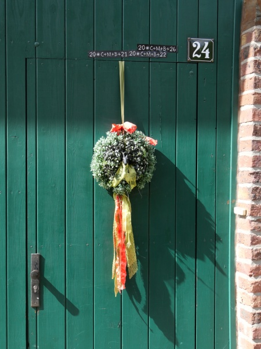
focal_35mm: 42
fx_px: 422
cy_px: 174
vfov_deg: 44.8
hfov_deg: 34.3
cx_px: 130
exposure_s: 1/200
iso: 200
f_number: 5
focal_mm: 21
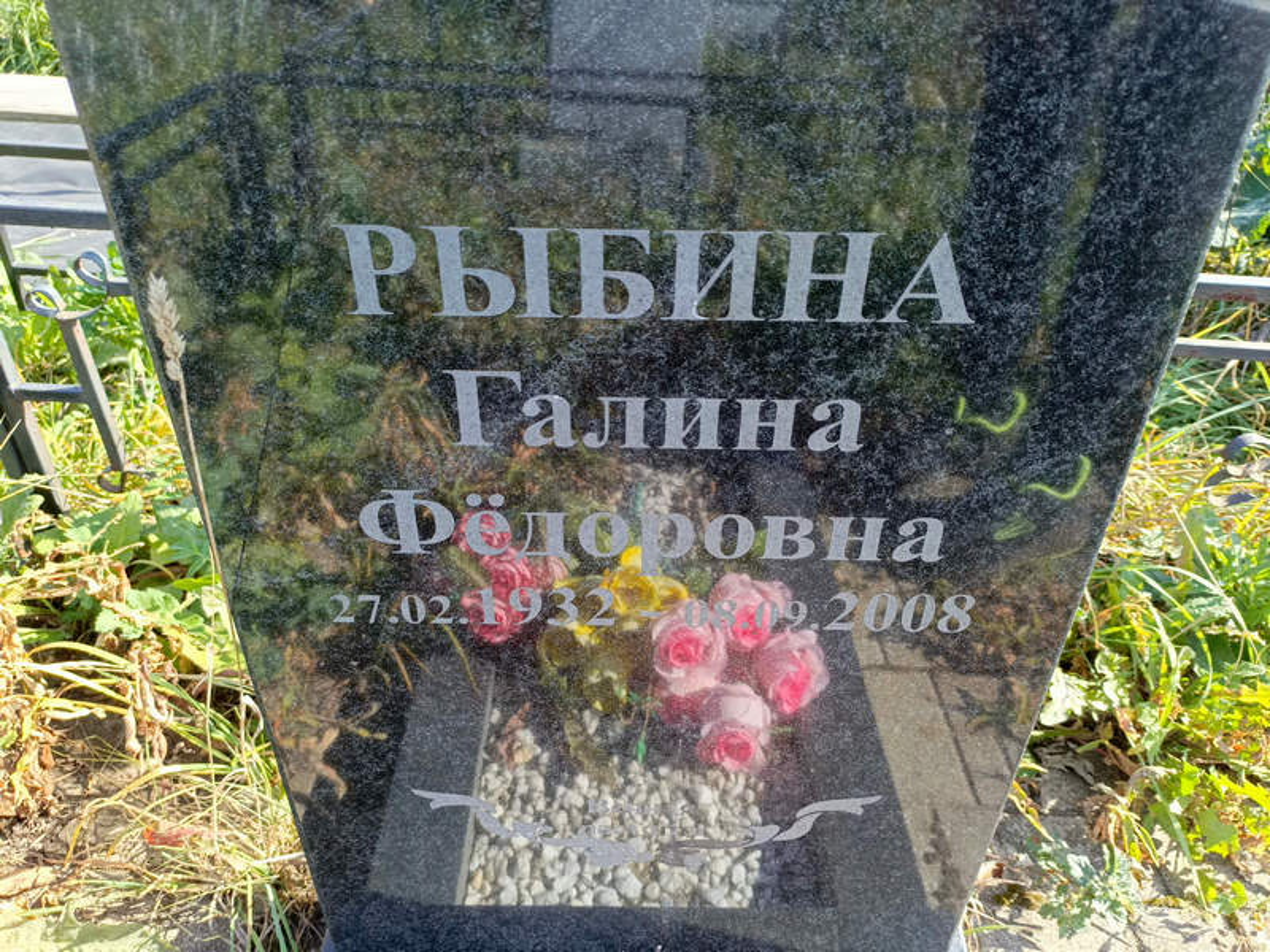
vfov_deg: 54.9
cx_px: 635
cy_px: 476
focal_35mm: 25
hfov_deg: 69.4
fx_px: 917
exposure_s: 1/182
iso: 112
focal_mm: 4.76
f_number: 1.69
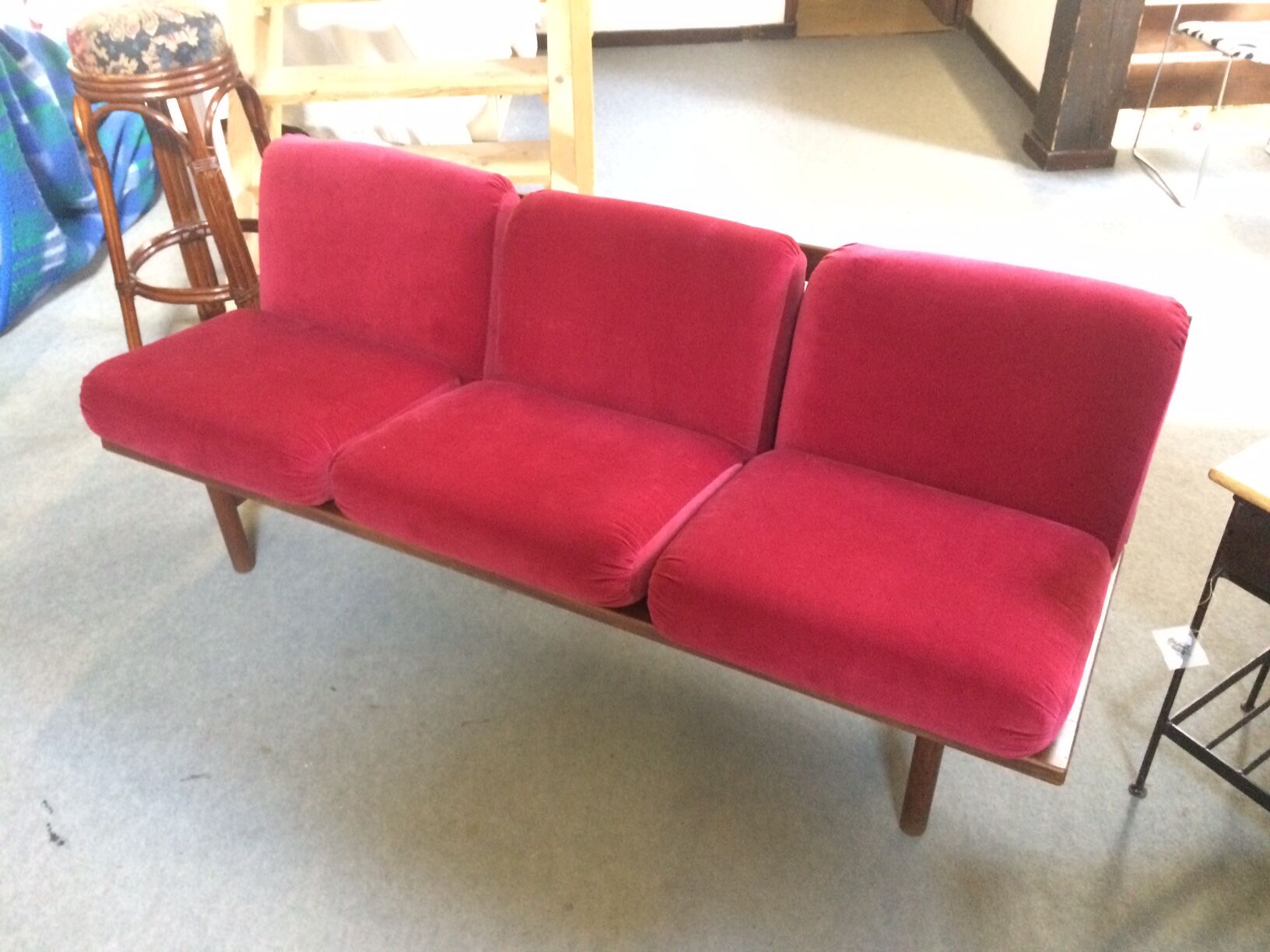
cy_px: 476
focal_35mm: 29
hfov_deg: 61.7
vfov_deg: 48.2
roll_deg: +3.4
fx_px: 1064
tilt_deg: -36.2
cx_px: 635
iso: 500
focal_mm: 4.15
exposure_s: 1/17
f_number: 2.2
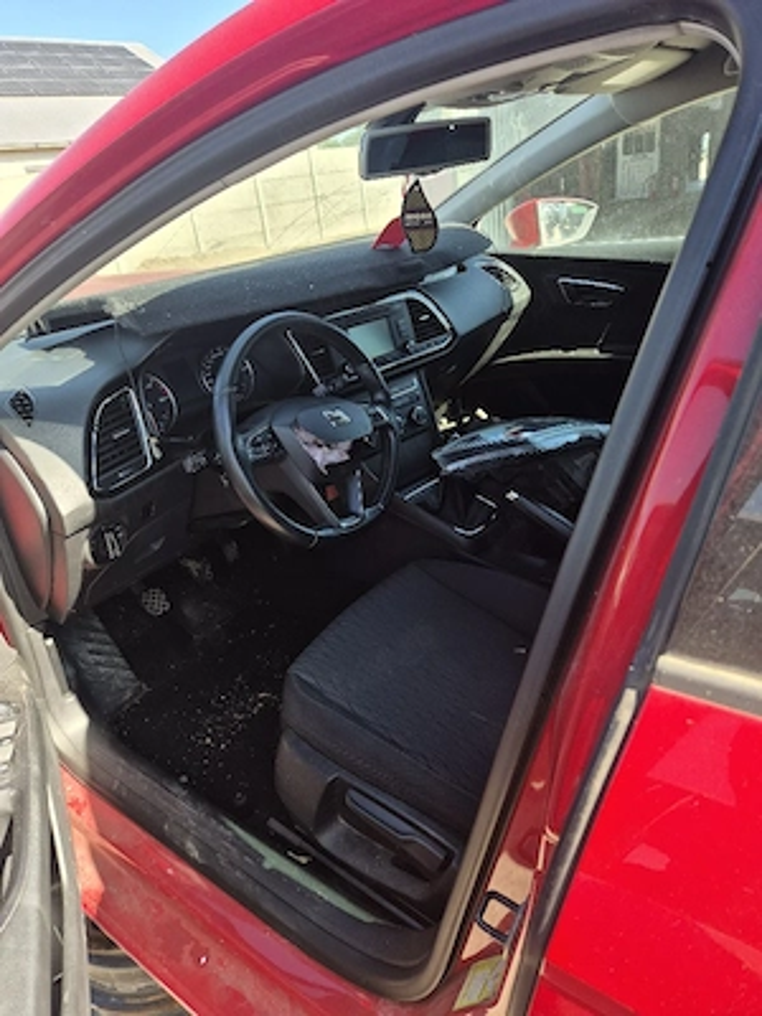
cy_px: 508
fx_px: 675
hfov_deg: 58.9
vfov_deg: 73.9
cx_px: 381
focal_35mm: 23
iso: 25
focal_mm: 5.4
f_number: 1.8
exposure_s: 1/385
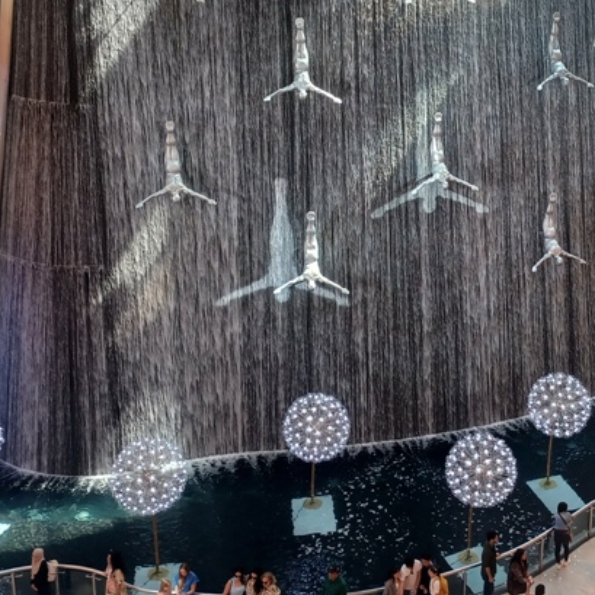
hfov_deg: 31.1
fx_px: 1050
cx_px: 439
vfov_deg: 31.3
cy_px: 188
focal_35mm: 54
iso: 200
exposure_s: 1/50
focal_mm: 4.6
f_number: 1.8
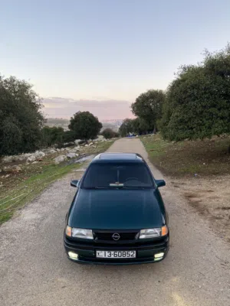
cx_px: 115
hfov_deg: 53.1
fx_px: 230
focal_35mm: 26
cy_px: 153
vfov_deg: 67.3
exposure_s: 1/128
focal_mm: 4.25
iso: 32
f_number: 1.8
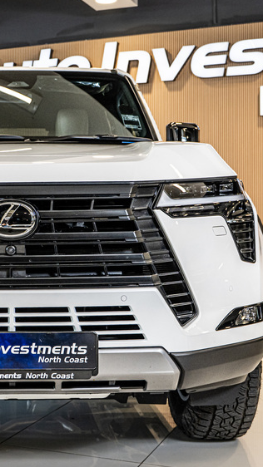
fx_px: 756
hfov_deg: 19.3
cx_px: 19
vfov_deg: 34.4
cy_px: 227
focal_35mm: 61
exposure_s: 1/160
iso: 640
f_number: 4
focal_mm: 32
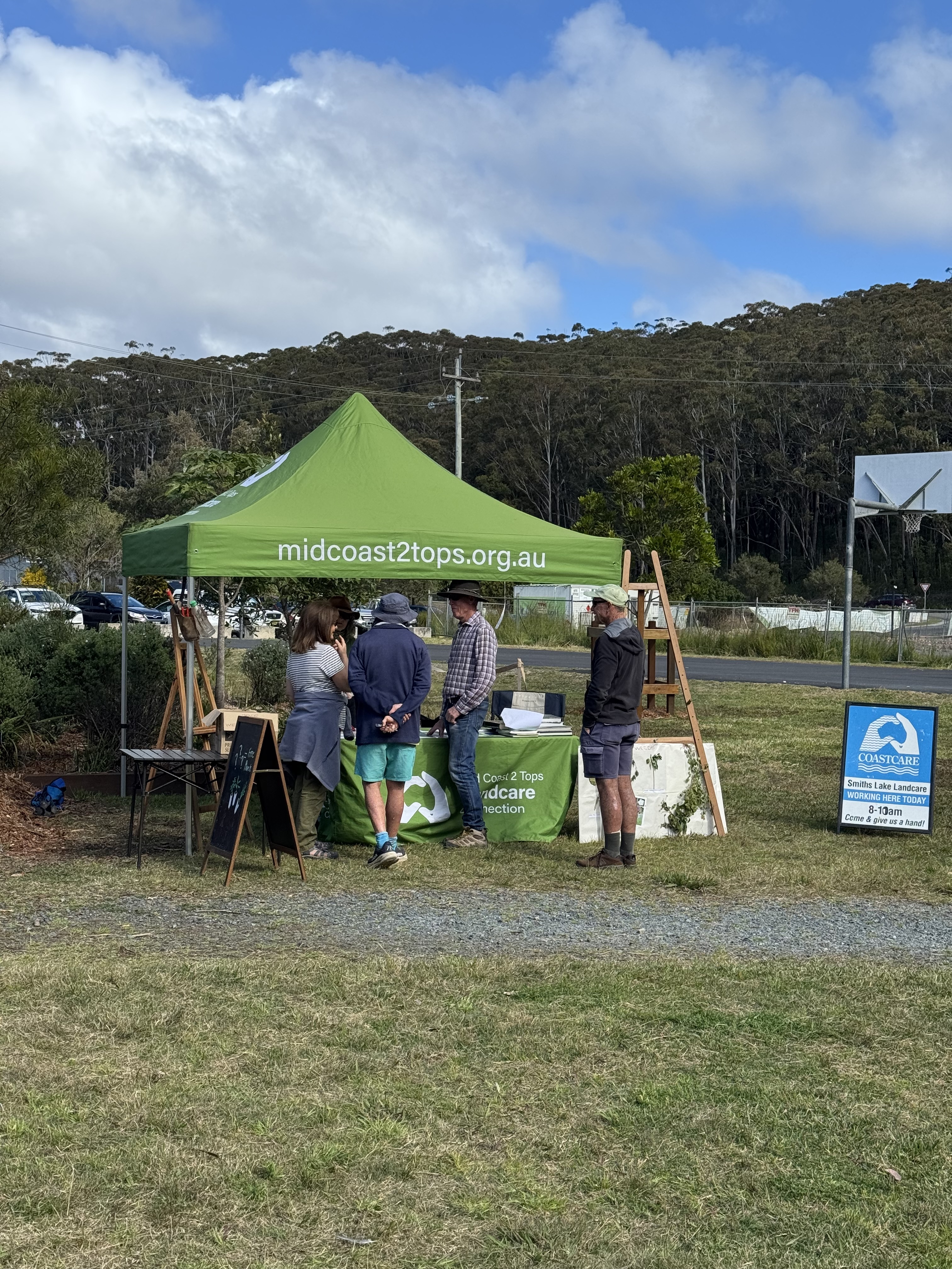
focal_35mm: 48
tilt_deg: +1.4
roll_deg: -2.6
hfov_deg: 30.3
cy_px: 634
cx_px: 476
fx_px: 1760
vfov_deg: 39.7
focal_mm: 6.76
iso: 64
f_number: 1.78
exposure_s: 1/3257
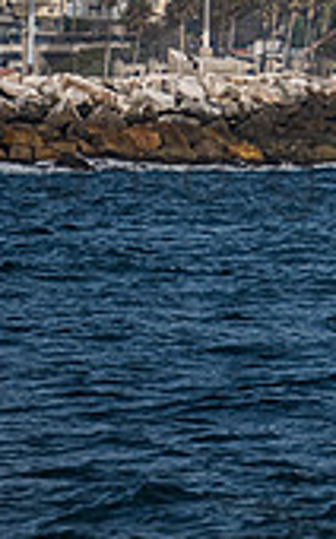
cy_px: -129
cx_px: 657
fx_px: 11682
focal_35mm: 796
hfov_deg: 1.6
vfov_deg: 2.6
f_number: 6.3
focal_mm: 200
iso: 400
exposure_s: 1/2000
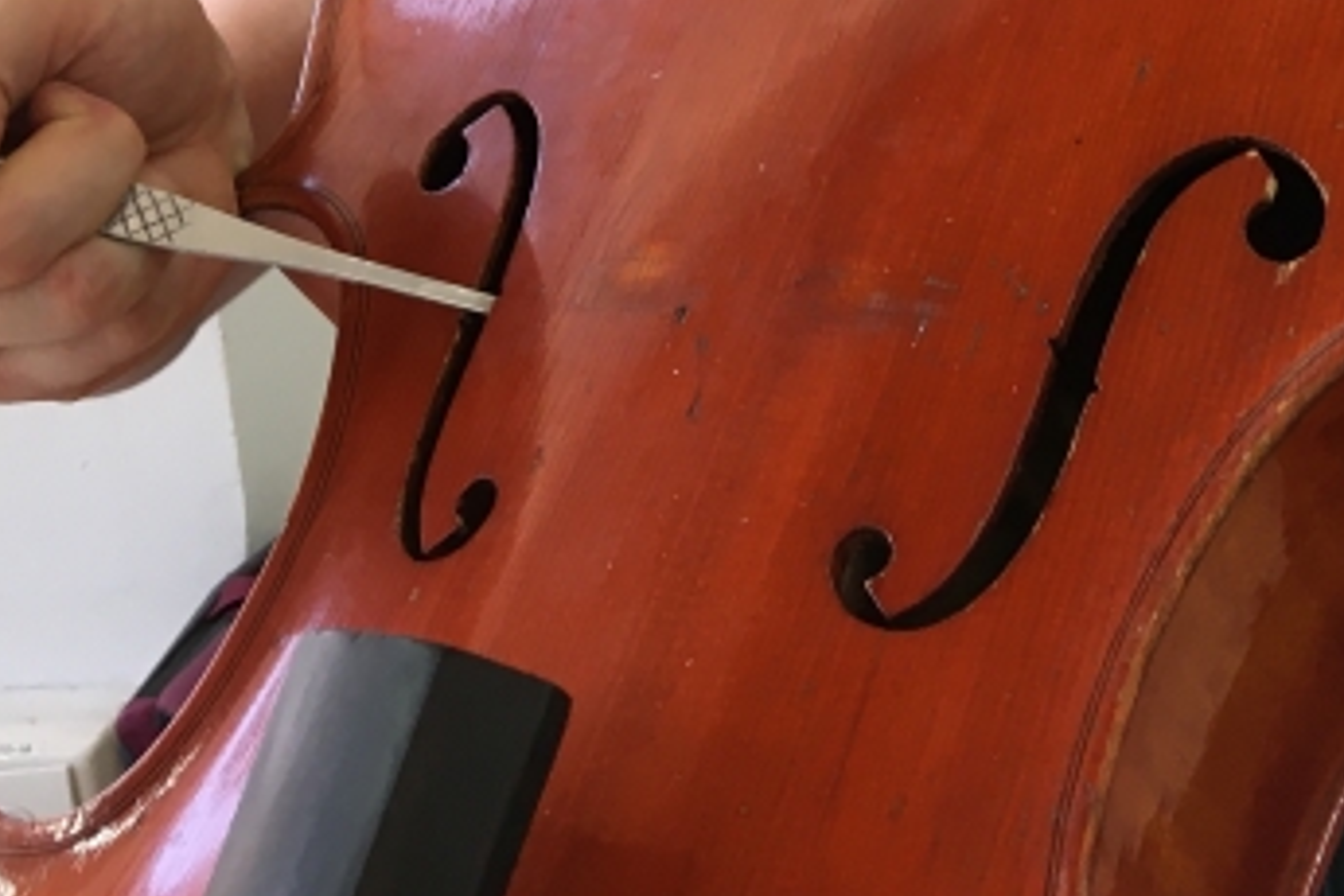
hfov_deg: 28.2
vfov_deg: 18.7
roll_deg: +4.3
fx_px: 2613
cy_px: -82
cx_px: 1083
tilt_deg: -12.0
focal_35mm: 70
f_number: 2.2
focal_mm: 4.15
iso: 50
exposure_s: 1/30
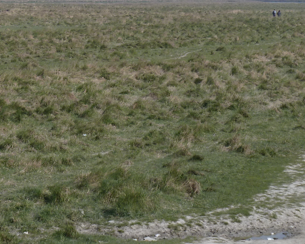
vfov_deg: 8.9
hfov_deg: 11.1
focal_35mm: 173
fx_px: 1562
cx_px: 79
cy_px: 7
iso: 80
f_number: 5
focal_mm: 11.9
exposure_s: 1/500
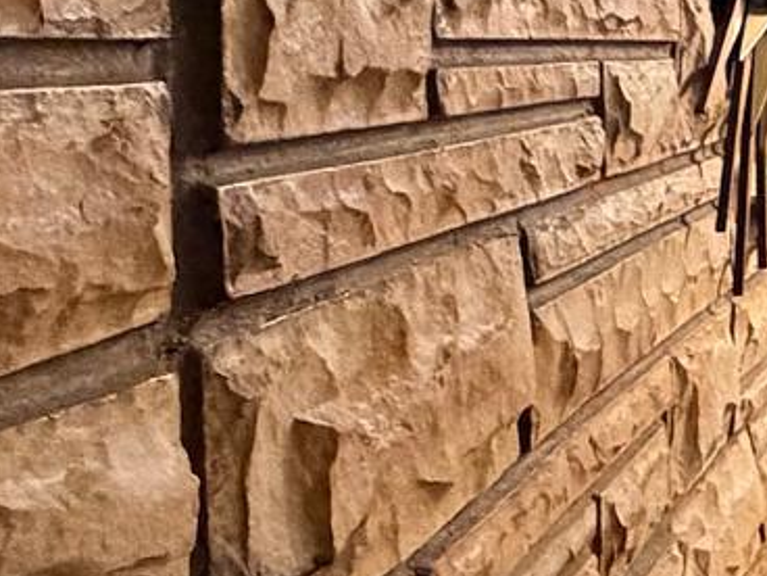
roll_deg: -1.4
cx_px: 1817
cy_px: 123
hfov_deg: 15.1
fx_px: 1728
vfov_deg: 18.7
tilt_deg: -1.4
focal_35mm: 78
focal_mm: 2.22
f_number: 2.2
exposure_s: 1/60
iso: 640
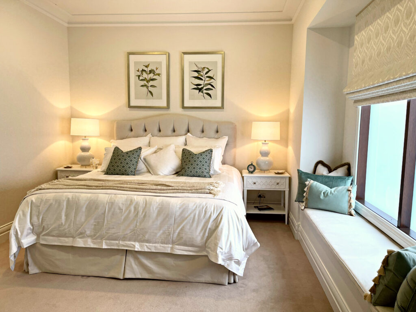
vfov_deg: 53.1
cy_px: 156
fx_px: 312
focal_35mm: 26
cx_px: 208
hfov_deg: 67.3
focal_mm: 5.1
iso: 64
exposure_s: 1/100
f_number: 1.6
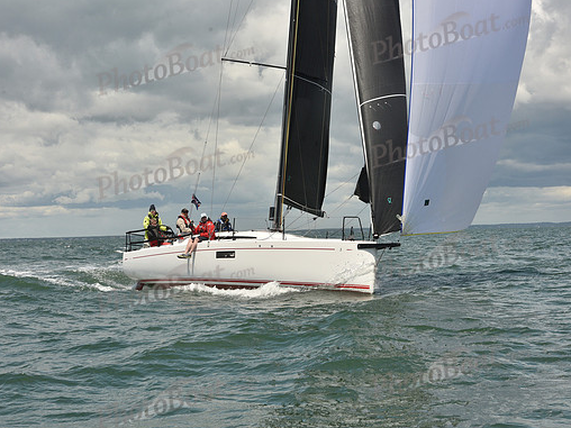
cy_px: 213
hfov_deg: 21.8
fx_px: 1485
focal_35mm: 90
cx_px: 314
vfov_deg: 16.4
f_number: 13
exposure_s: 1/800
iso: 320
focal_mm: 82
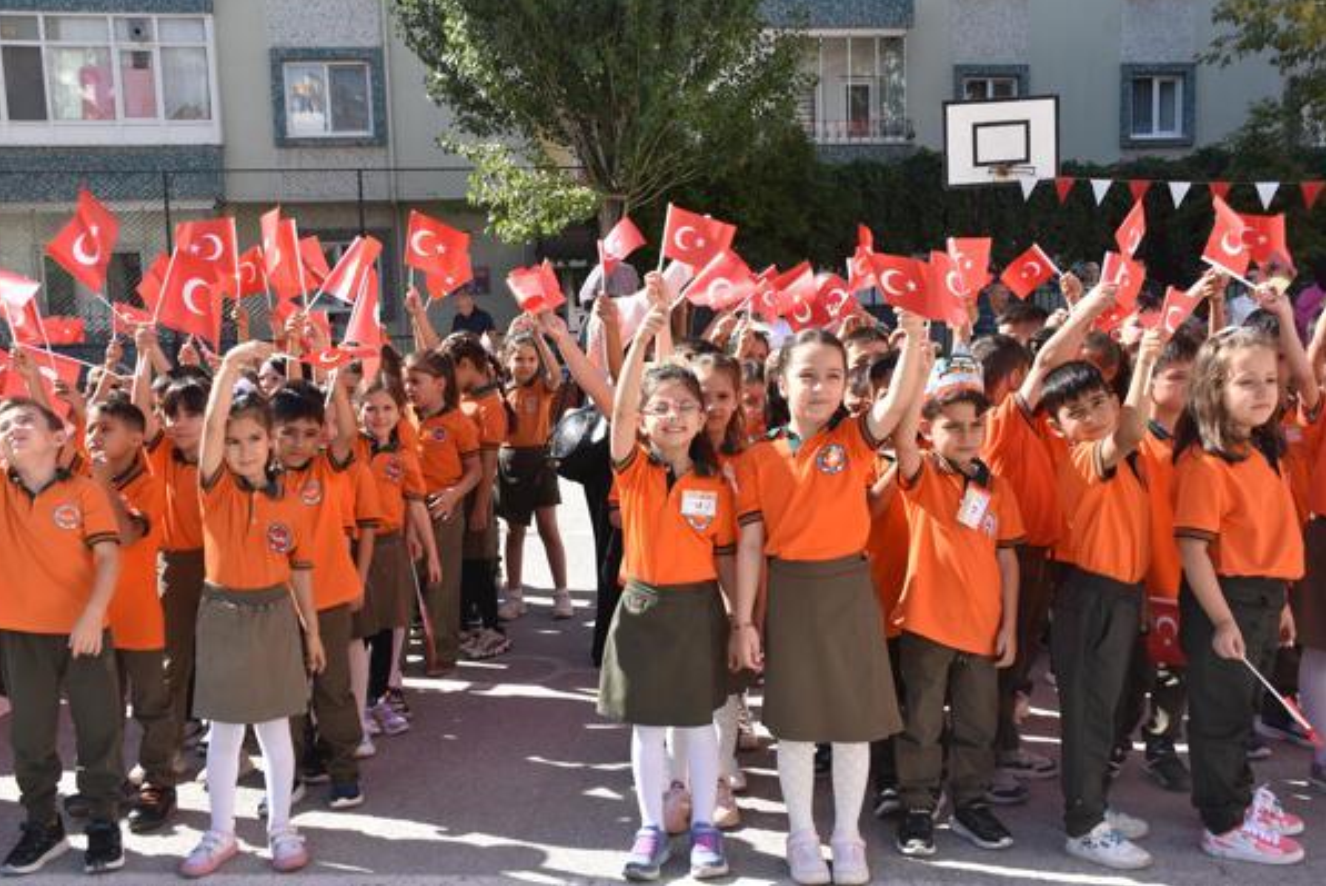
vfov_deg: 36.0
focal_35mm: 37
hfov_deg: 51.8
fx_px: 1364
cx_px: 646
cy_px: 433
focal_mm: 24
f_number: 8
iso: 360
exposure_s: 1/500
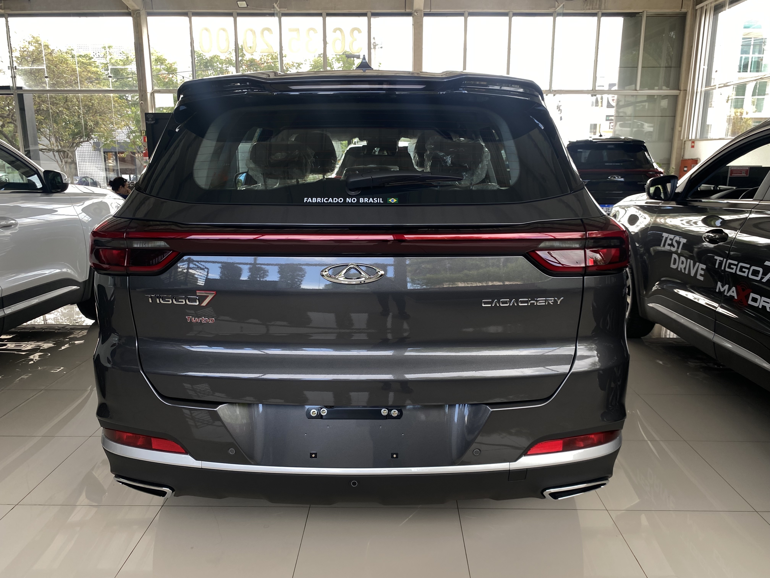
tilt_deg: -12.8
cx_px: 385
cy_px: 289
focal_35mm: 26
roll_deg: +0.2
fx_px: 578
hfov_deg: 67.3
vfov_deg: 53.1
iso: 64
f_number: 1.8
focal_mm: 4.25
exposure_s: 1/121
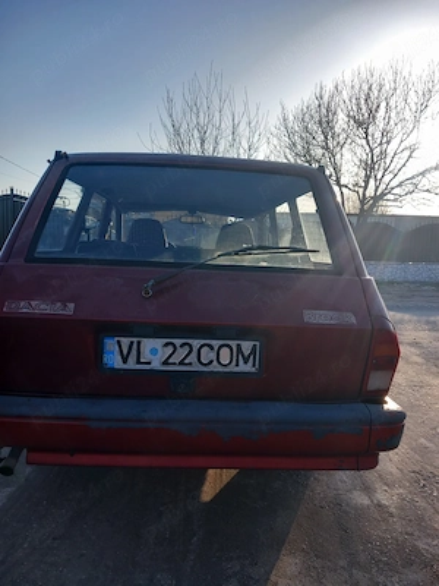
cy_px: 293
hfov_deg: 51.4
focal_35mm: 27
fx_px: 457
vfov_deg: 65.3
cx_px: 220
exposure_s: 1/145
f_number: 1.8
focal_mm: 4
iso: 20
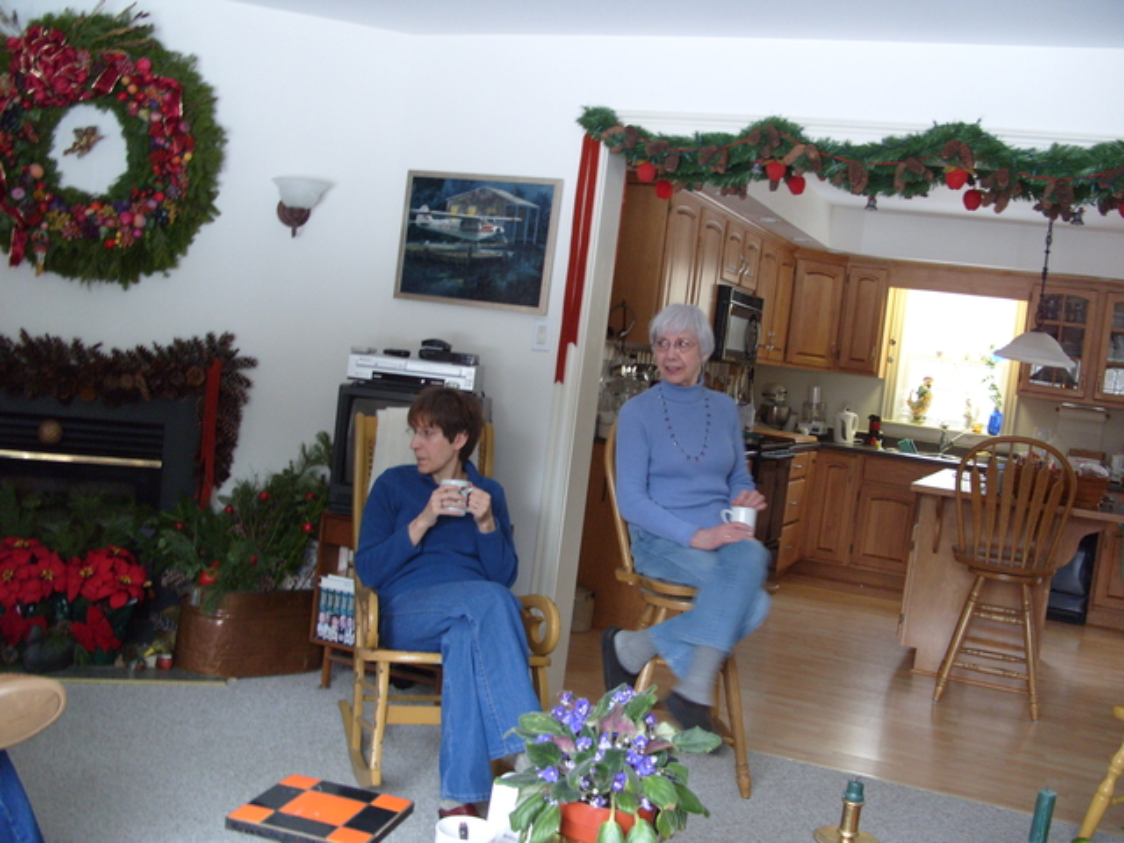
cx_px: 562
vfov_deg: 40.7
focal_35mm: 35
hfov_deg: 52.6
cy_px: 422
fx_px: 1136
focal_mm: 7.8
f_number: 2.8
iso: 200
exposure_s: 1/8
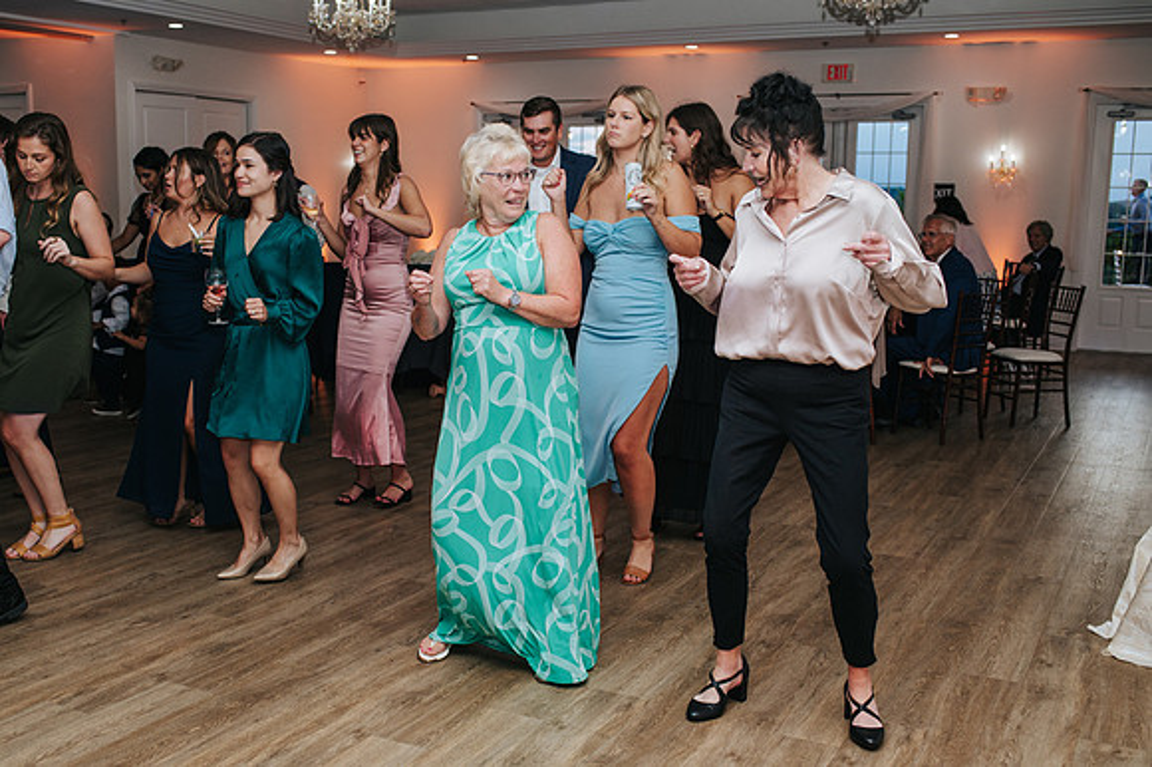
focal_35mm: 40
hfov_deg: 48.8
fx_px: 1267
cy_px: 432
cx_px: 517
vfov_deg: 33.6
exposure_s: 1/200
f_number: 3.2
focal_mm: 35
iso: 800
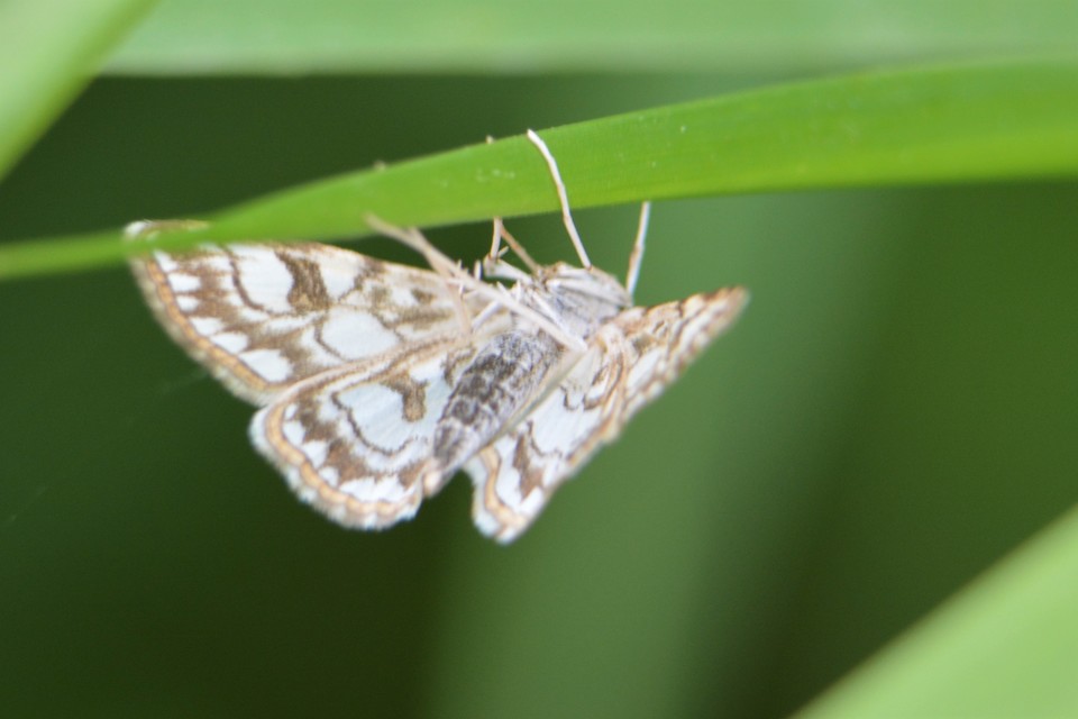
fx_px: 9881
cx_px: 539
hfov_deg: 6.2
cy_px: 360
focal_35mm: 330
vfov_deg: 4.2
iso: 400
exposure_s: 1/125
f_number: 7.1
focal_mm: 220
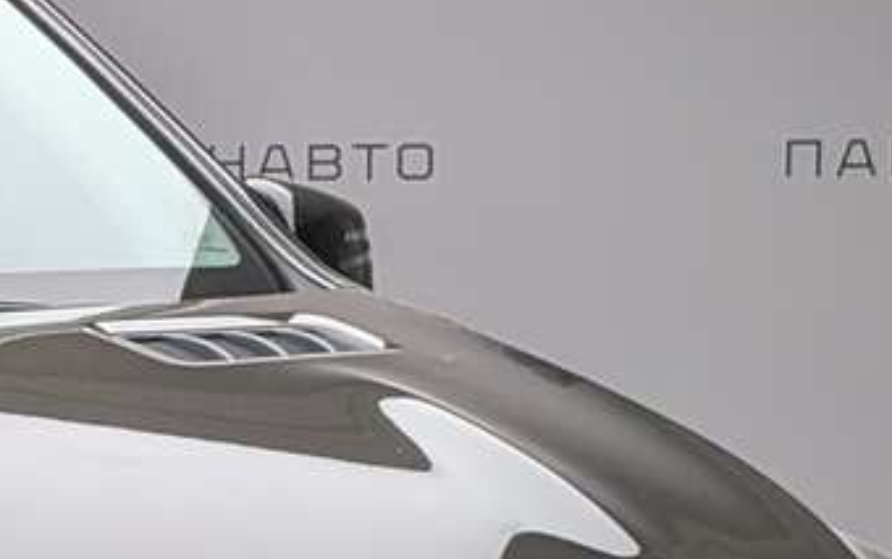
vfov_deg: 6.1
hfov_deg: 9.5
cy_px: 811
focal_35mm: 214
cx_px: -436
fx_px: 5206
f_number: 1.68
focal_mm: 6.9
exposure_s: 1/100
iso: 21
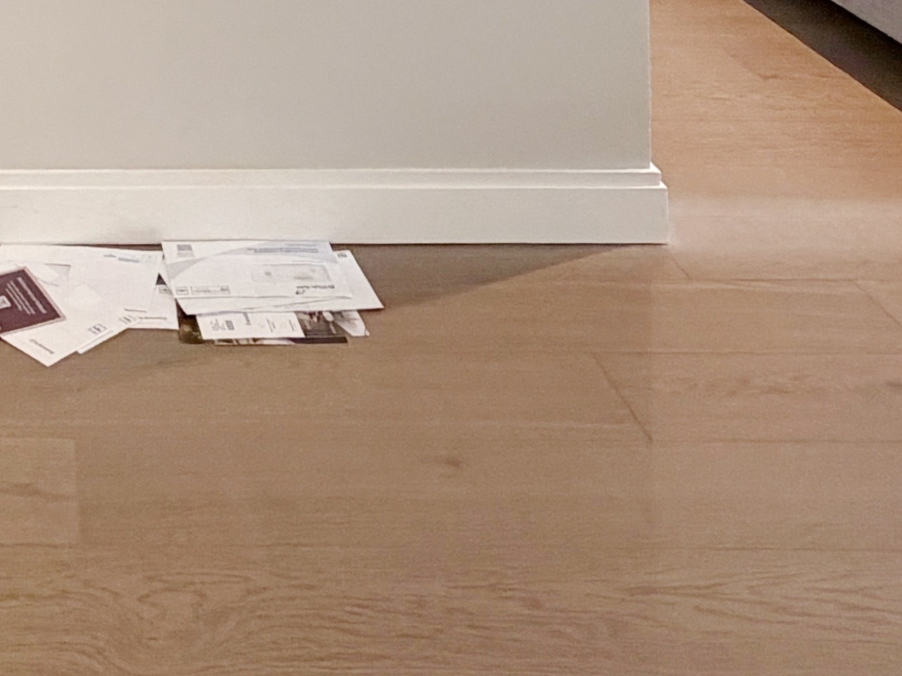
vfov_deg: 19.6
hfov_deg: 29.9
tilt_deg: -2.0
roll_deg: -1.0
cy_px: -464
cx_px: -12
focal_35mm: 60
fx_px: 1563
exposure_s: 1/85
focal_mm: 2.22
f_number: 2.2
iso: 320
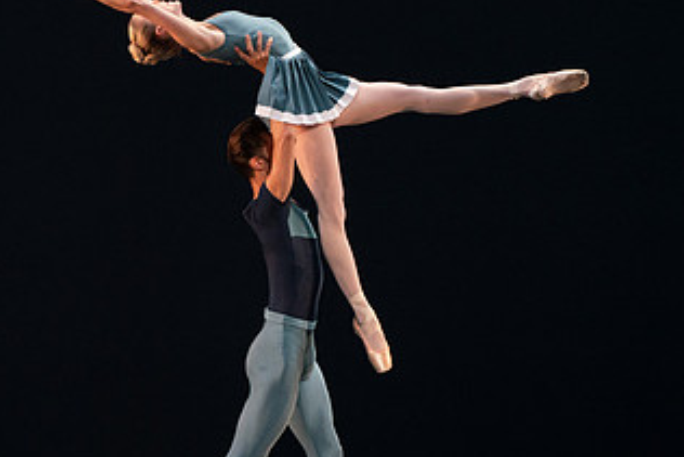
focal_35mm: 557
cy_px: 194
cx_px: 132
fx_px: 10587
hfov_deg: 3.7
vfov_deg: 2.5
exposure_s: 1/400
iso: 5000
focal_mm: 303
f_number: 8
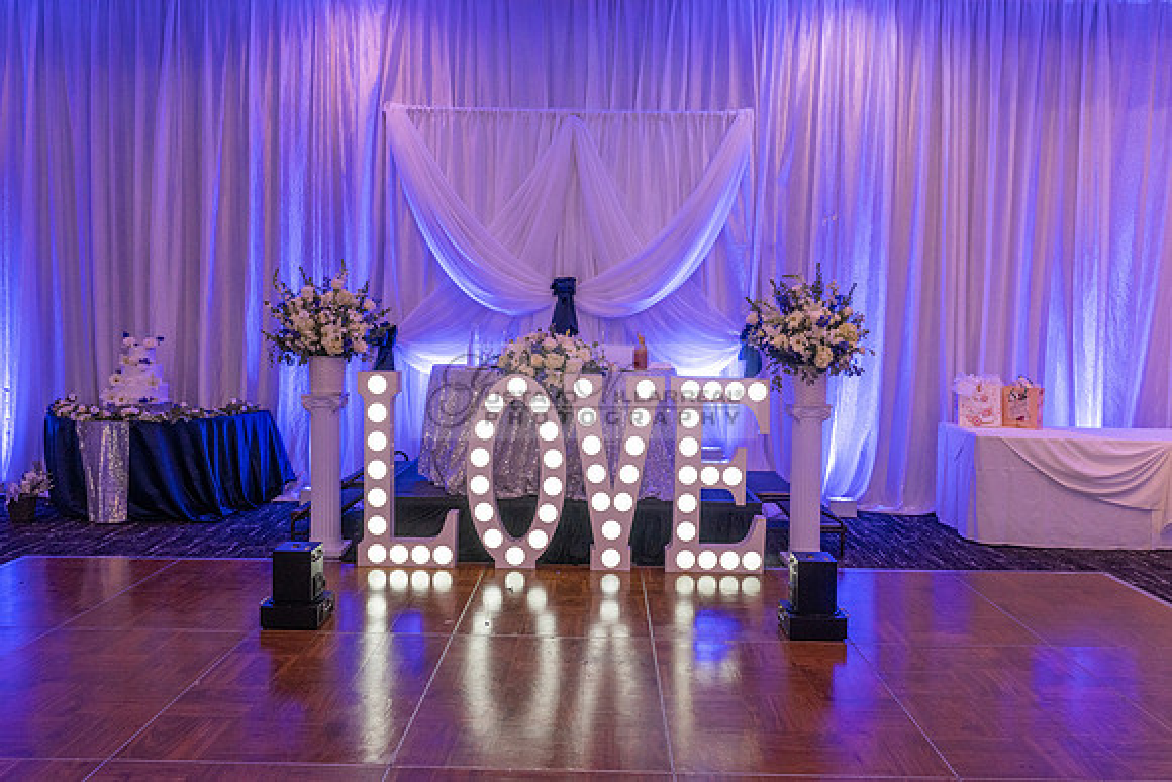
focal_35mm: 27
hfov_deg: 67.2
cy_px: 365
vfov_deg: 47.8
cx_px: 587
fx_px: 881
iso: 1000
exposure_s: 1/160
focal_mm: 24
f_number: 5
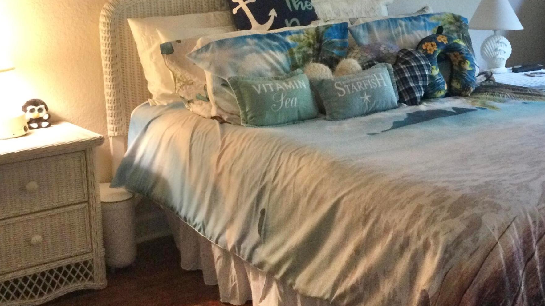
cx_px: 376
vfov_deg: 21.4
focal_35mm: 55
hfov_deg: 37.3
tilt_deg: -6.9
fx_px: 795
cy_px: 34
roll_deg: -0.7
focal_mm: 3.3
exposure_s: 1/24
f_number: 2.4
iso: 200
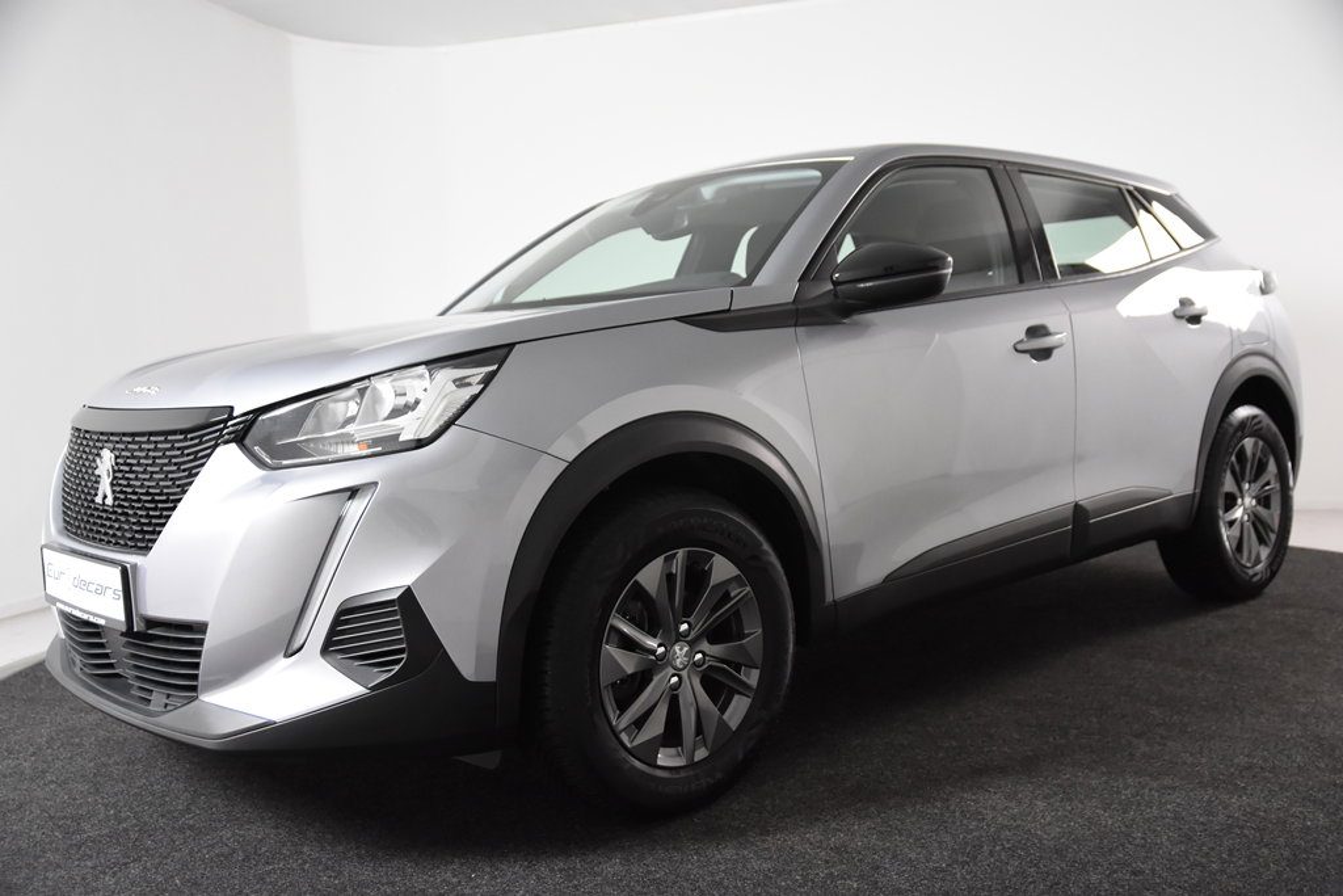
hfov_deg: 53.1
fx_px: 1343
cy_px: 448
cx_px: 672
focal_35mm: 36
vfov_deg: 36.9
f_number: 3.5
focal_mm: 24
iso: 1600
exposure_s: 1/80
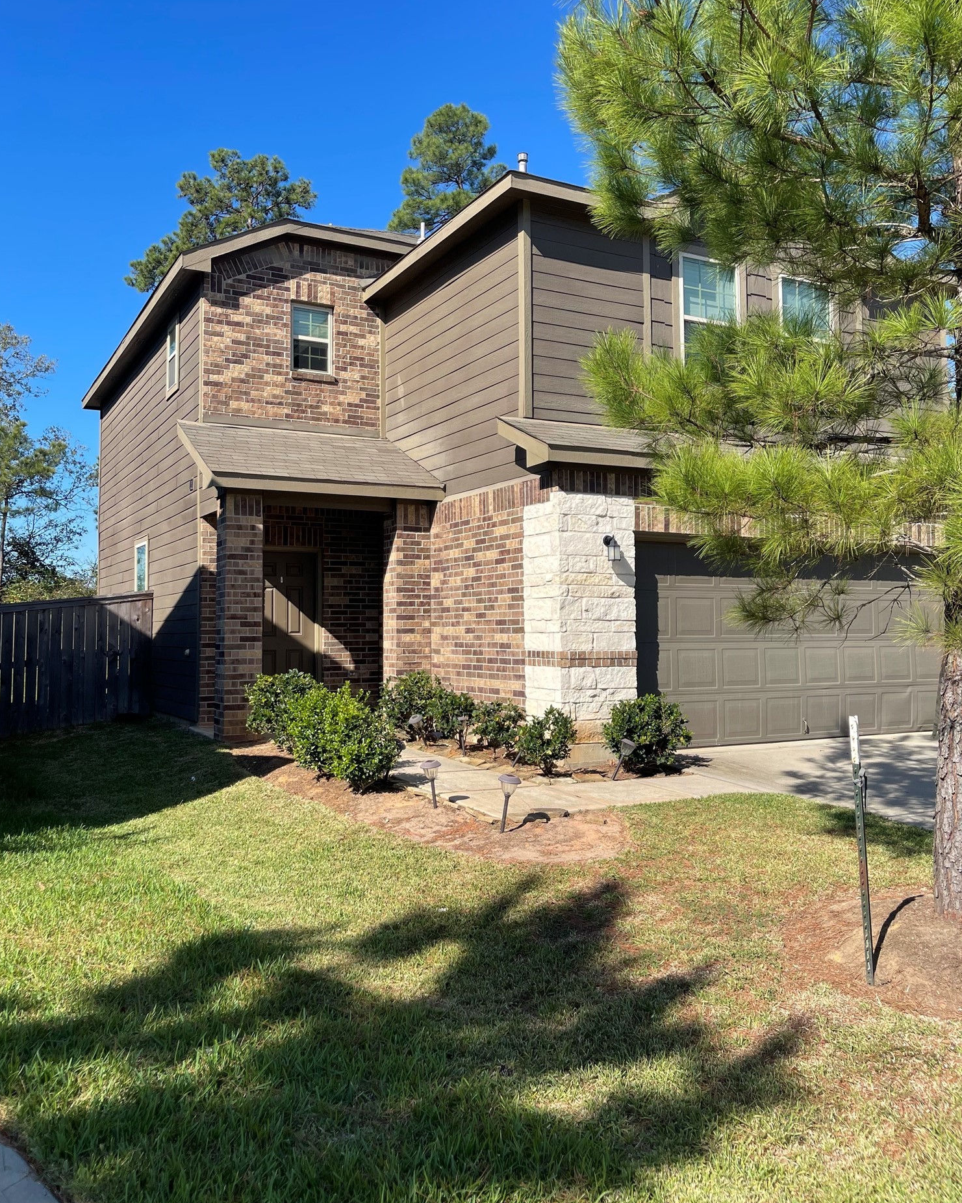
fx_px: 961
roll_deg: +0.5
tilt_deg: +3.4
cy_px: 547
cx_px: 468
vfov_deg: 63.9
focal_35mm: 27
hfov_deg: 53.2
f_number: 1.6
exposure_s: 1/2597
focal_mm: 5.1
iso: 32
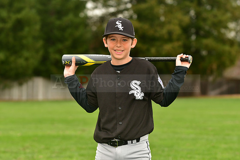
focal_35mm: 165
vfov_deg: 8.3
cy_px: 80
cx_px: 120
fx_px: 1100
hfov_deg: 12.4
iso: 320
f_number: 4
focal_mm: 110
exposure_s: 1/1000
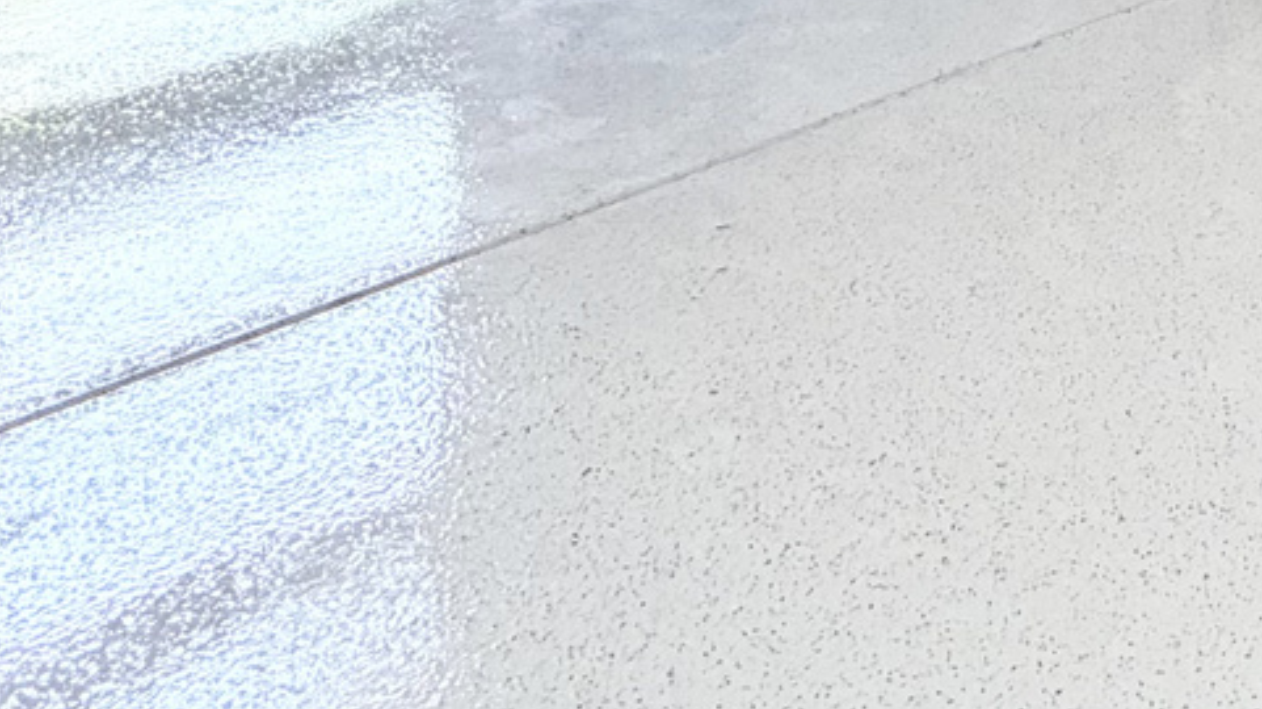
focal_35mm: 65
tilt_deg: +3.7
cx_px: 1537
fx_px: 2174
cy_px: -940
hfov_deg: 28.0
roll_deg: +0.6
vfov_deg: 13.8
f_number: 2.2
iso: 250
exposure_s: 1/120
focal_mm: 2.22
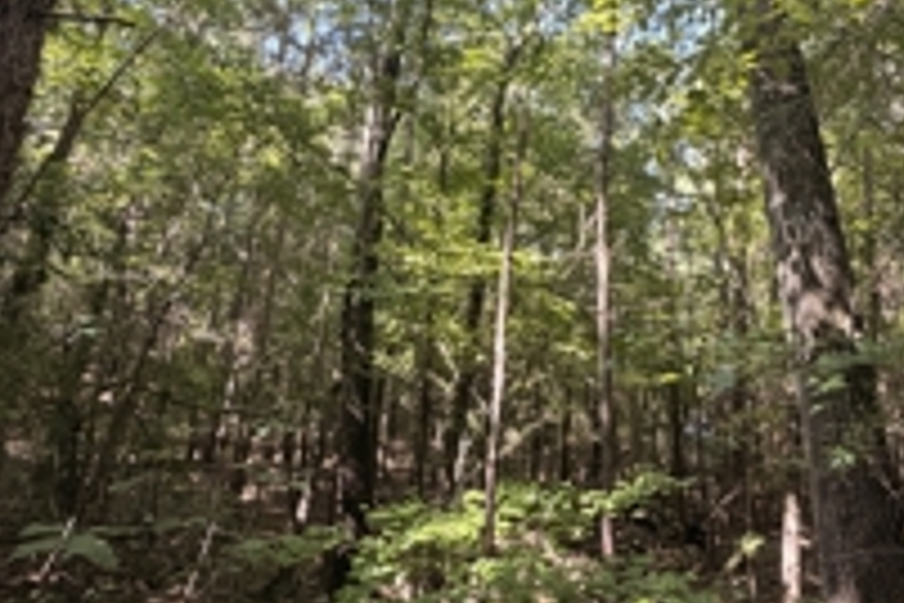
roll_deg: -1.0
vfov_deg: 44.2
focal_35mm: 29
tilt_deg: +16.3
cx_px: 594
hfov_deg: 62.3
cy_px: 194
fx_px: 728
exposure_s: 1/121
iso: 160
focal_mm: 2.22
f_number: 2.2
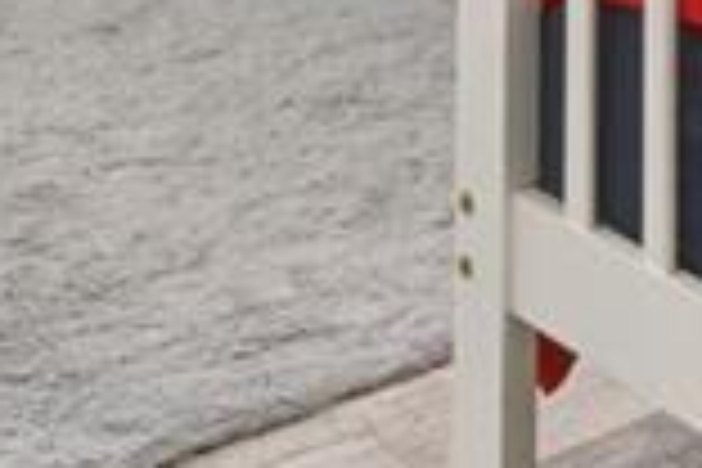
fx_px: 2047
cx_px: 810
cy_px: -684
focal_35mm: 105
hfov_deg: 18.6
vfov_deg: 10.9
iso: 400
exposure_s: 1/6
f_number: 11
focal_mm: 16
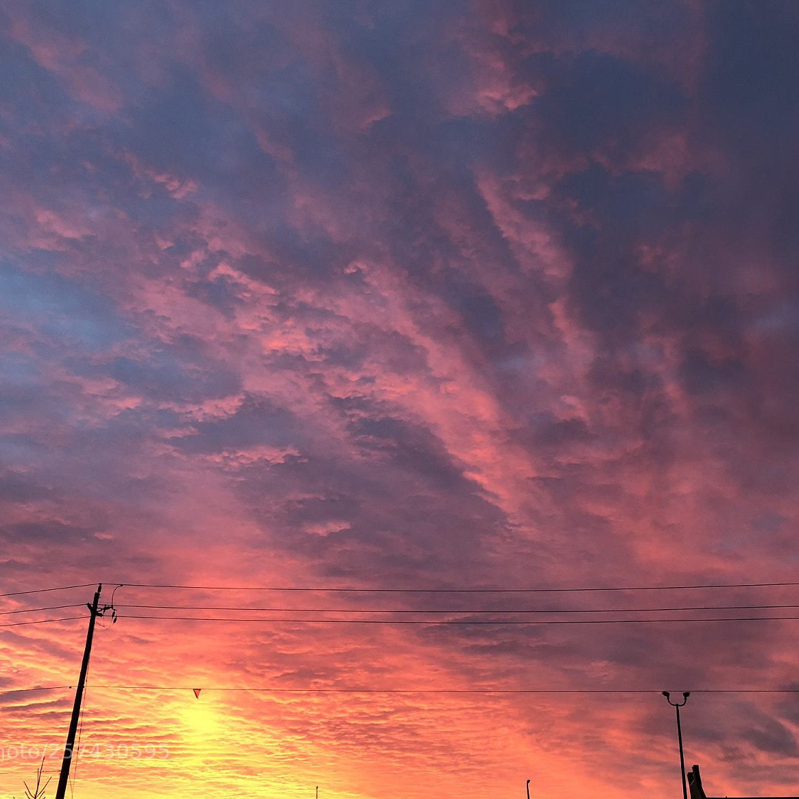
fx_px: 888
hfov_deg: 48.4
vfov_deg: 48.4
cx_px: 359
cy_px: 394
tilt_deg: +30.0
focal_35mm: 34
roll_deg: -2.5
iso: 40
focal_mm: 3.99
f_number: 1.8
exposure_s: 1/20
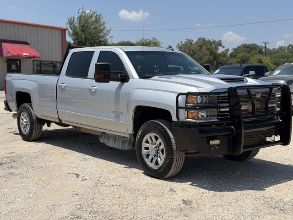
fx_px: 406
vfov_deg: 30.3
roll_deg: -1.0
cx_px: 146
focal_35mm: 48
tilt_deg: -3.6
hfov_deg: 39.7
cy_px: 110
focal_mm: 6.76
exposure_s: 1/6536
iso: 64
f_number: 1.78
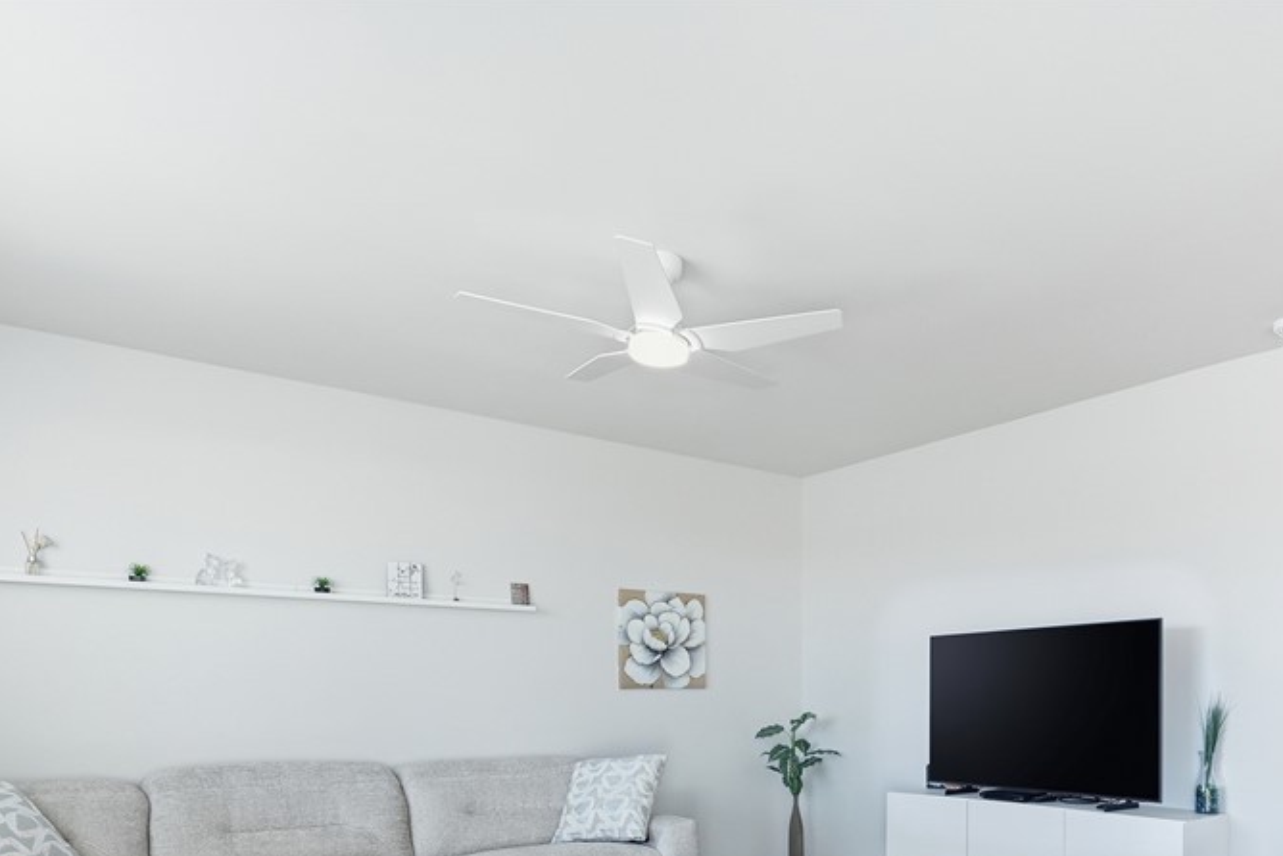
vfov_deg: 46.9
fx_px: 927
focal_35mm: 26
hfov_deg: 67.7
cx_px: 840
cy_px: 689
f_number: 9
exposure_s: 1/80
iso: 320
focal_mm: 16
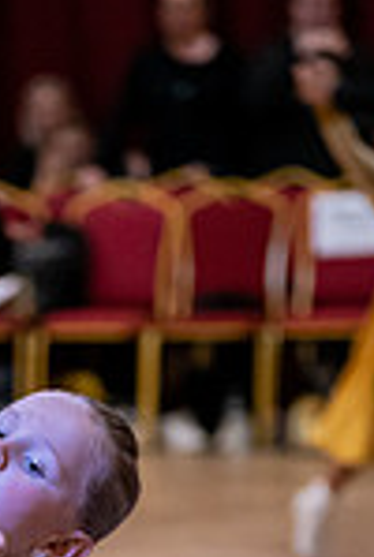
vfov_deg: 8.2
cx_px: 22
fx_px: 3831
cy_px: 796
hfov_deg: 5.6
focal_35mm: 247
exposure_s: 1/400
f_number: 2.8
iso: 6400
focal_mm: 82
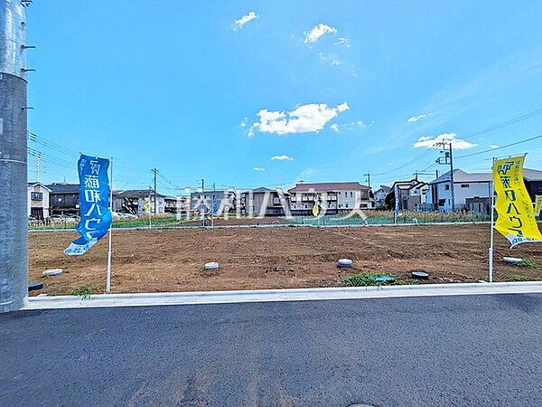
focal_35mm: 14
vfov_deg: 85.7
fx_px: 219
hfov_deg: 102.1
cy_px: 204
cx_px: 271
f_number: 2.2
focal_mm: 1.83
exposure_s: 1/2137
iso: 50
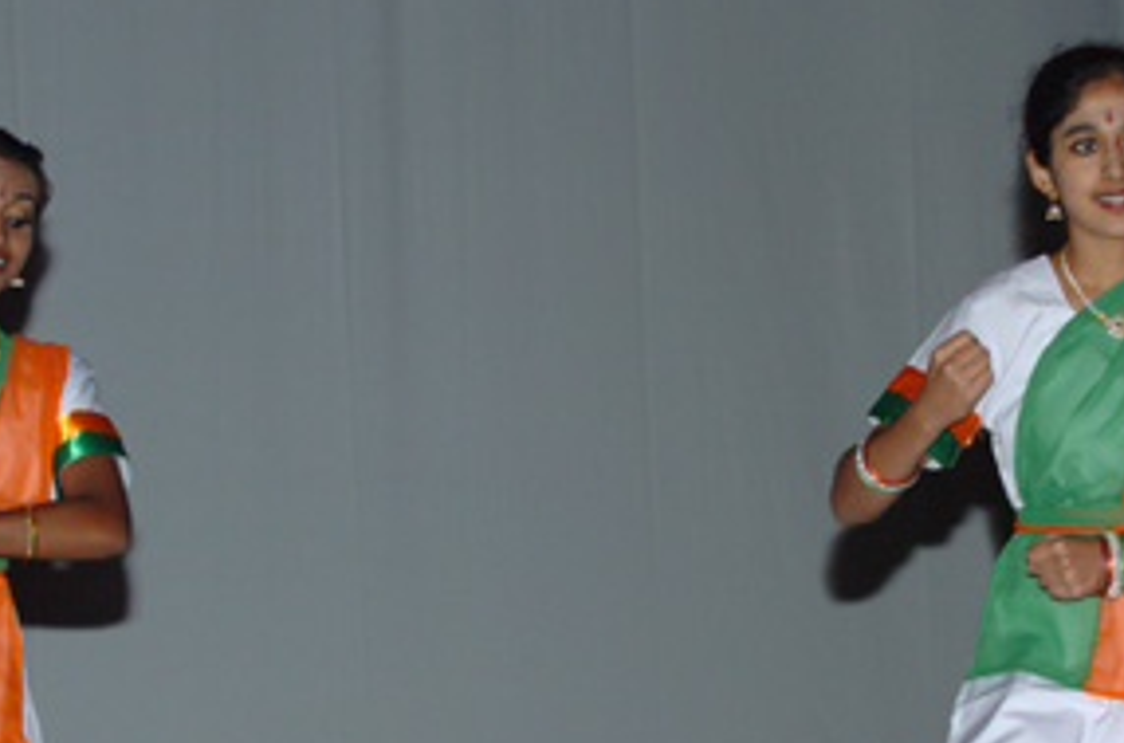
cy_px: 631
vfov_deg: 6.2
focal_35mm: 220
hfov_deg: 9.4
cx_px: 770
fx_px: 6850
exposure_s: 1/250
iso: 400
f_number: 5.6
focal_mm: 70
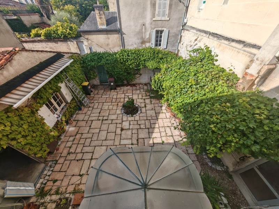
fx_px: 105
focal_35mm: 13
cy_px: 104
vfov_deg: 89.9
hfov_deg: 106.2
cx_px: 140
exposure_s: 1/1400
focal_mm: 1.82
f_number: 2
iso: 50
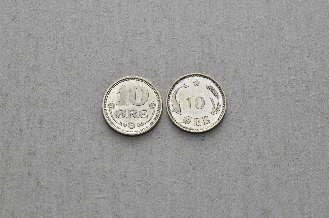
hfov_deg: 24.7
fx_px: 752
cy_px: 109
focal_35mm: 82
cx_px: 164
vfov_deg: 16.5
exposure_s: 1/250
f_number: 14
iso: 400
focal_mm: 55
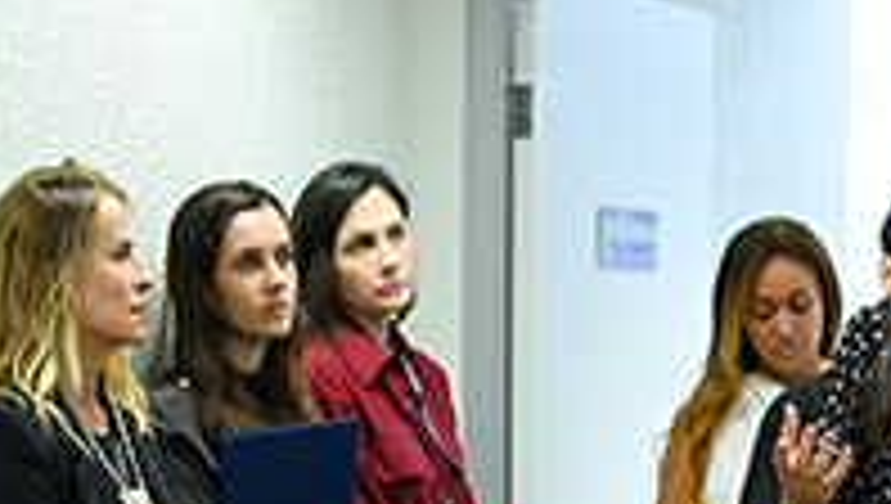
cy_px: 1062
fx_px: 3430
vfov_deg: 8.0
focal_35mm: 145
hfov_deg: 14.8
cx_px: 374
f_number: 2.8
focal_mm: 32
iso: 4000
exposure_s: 1/500
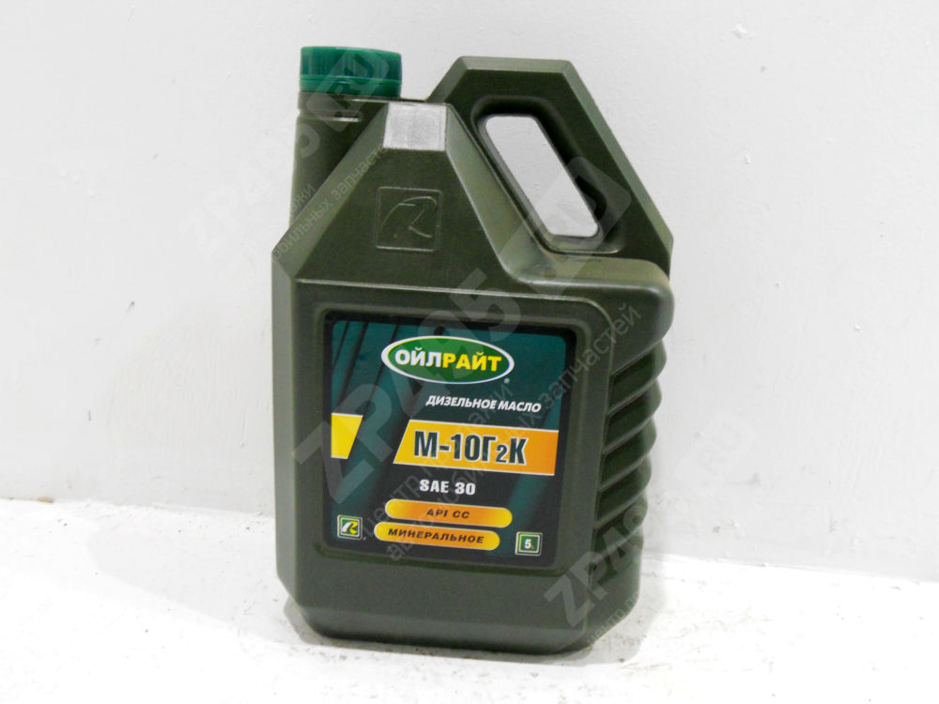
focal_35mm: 32
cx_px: 470
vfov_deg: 44.2
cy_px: 352
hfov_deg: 56.8
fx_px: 868
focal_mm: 5.8
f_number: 3.5
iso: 400
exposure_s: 1/30
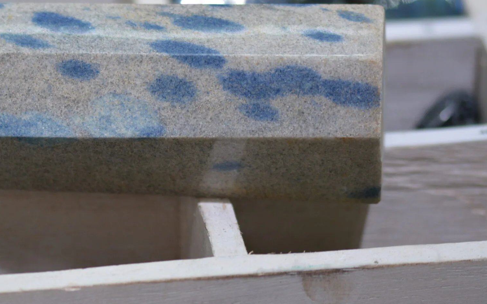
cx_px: 76
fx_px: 3621
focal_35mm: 273
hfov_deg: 7.7
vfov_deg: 4.8
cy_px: 89
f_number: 3.2
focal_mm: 105
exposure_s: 1/400
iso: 400
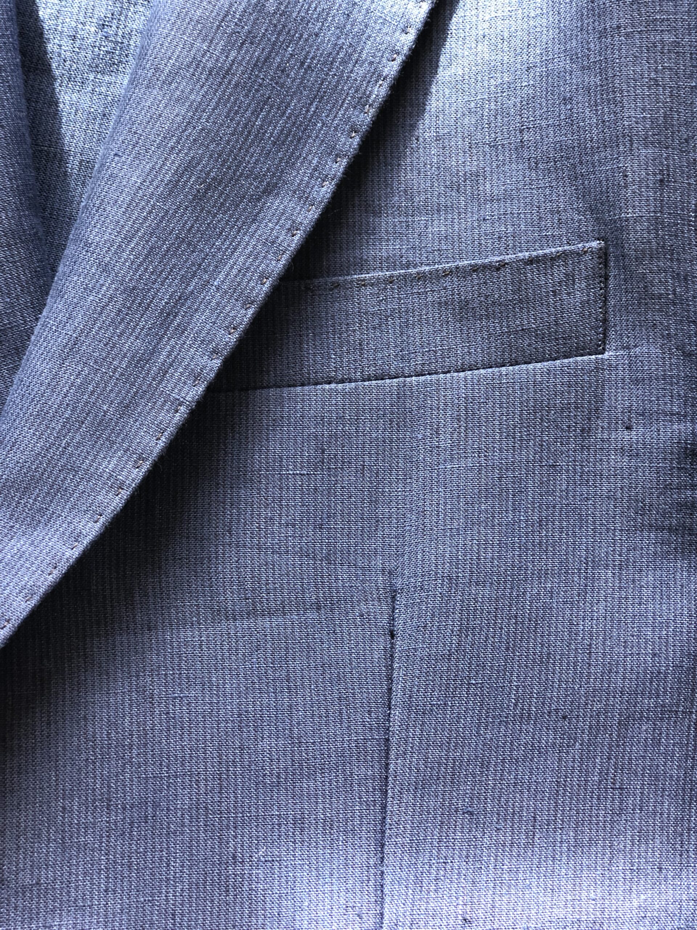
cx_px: 348
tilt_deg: -77.3
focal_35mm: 57
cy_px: 465
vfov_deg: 33.8
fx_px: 1530
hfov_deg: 25.7
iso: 100
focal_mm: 6.6
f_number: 2.8
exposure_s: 1/30
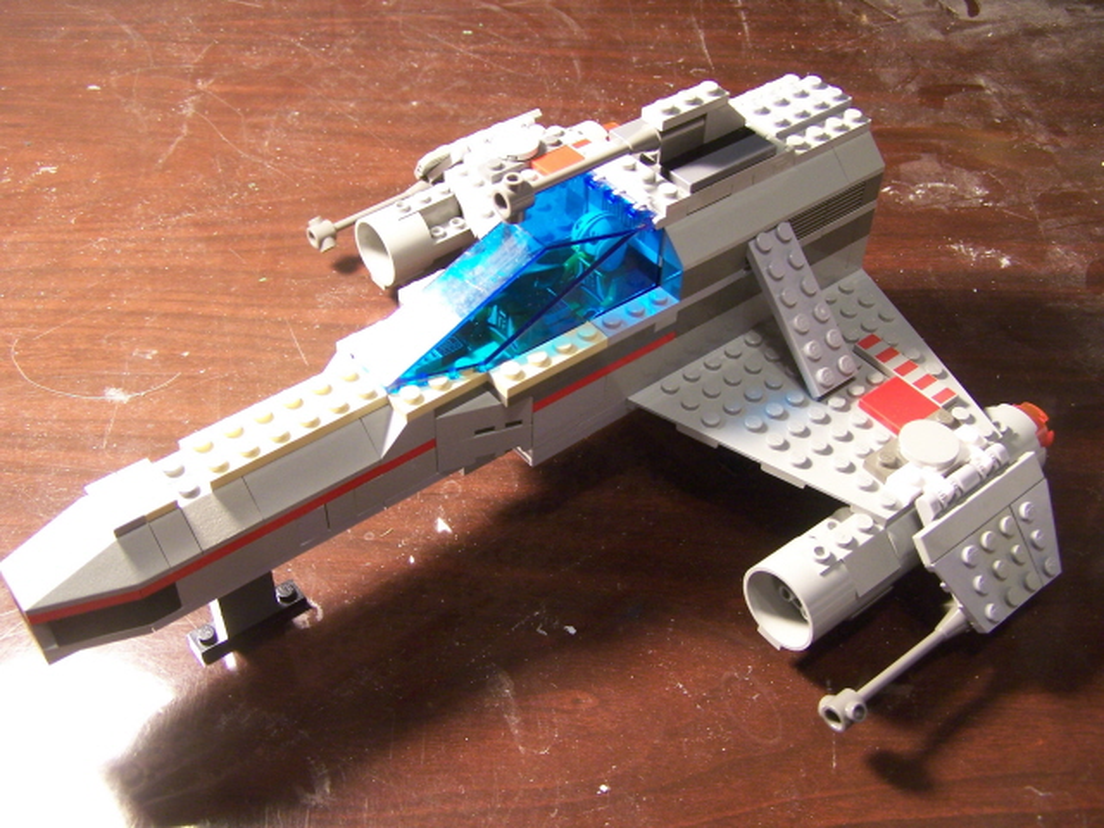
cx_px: 552
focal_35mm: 38
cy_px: 414
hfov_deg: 49.0
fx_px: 1212
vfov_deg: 37.7
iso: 140
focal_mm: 6.3
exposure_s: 1/13
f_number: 2.8
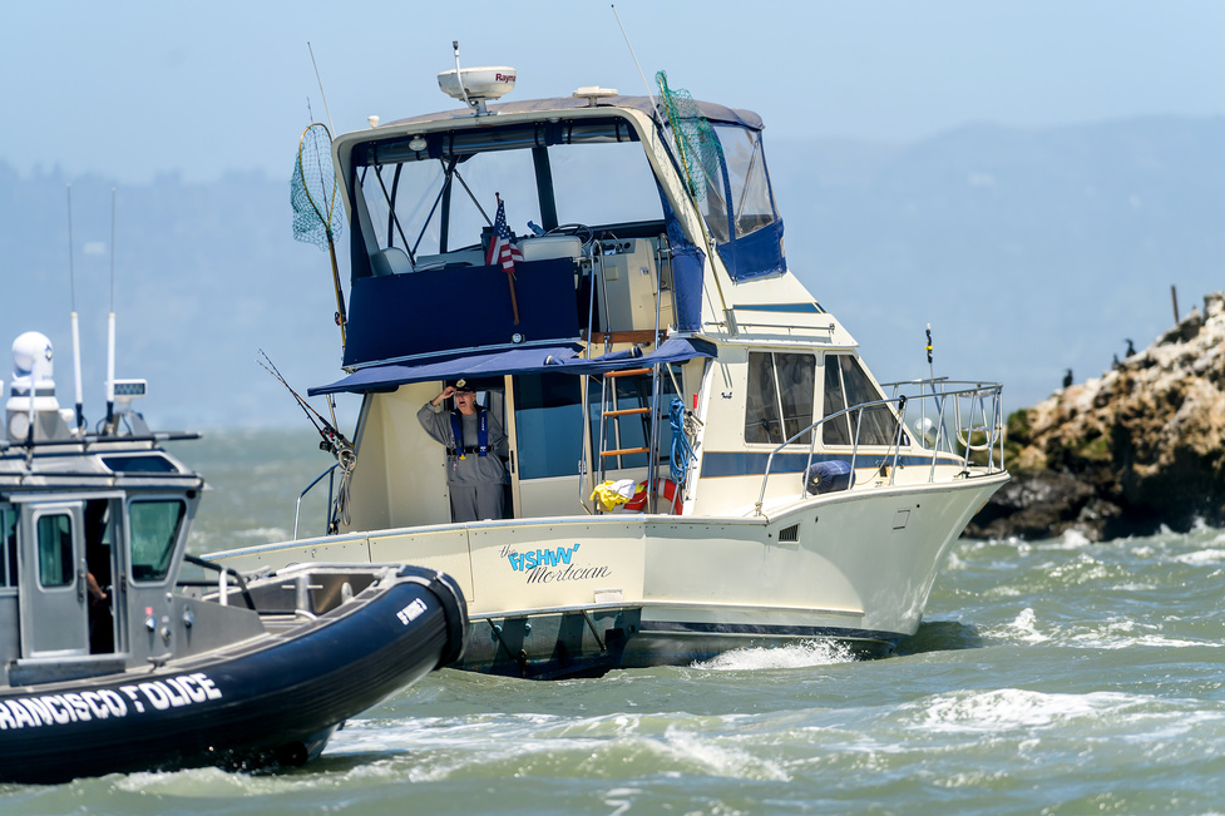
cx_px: 623
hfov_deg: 4.7
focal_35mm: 440
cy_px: 390
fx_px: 14969
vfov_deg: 3.1
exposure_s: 1/3000
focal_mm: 420
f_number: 4.8
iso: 400
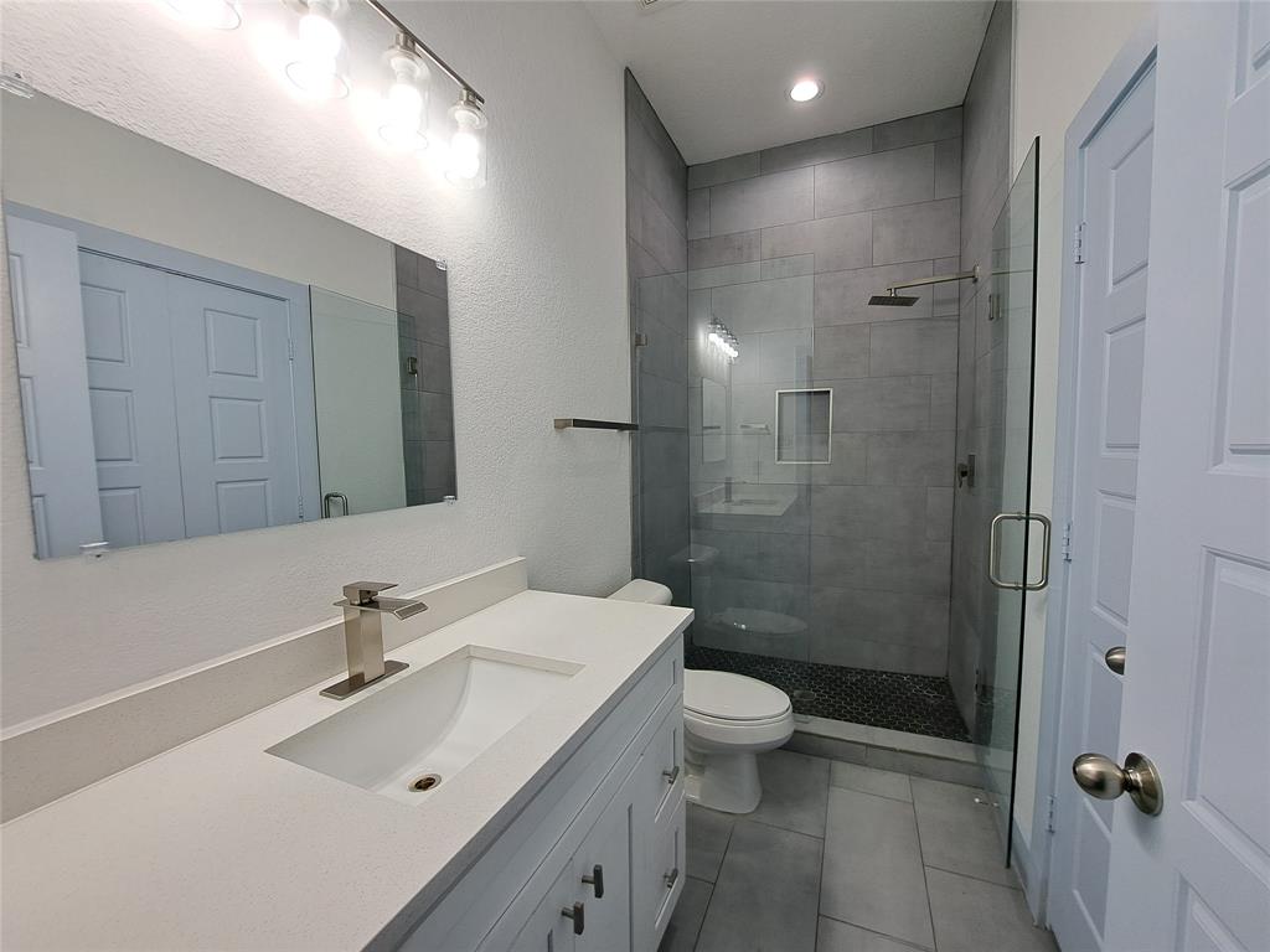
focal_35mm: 13
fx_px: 477
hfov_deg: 106.2
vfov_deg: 89.9
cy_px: 476
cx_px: 635
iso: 50
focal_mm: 1.74
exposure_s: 1/60
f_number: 2.2
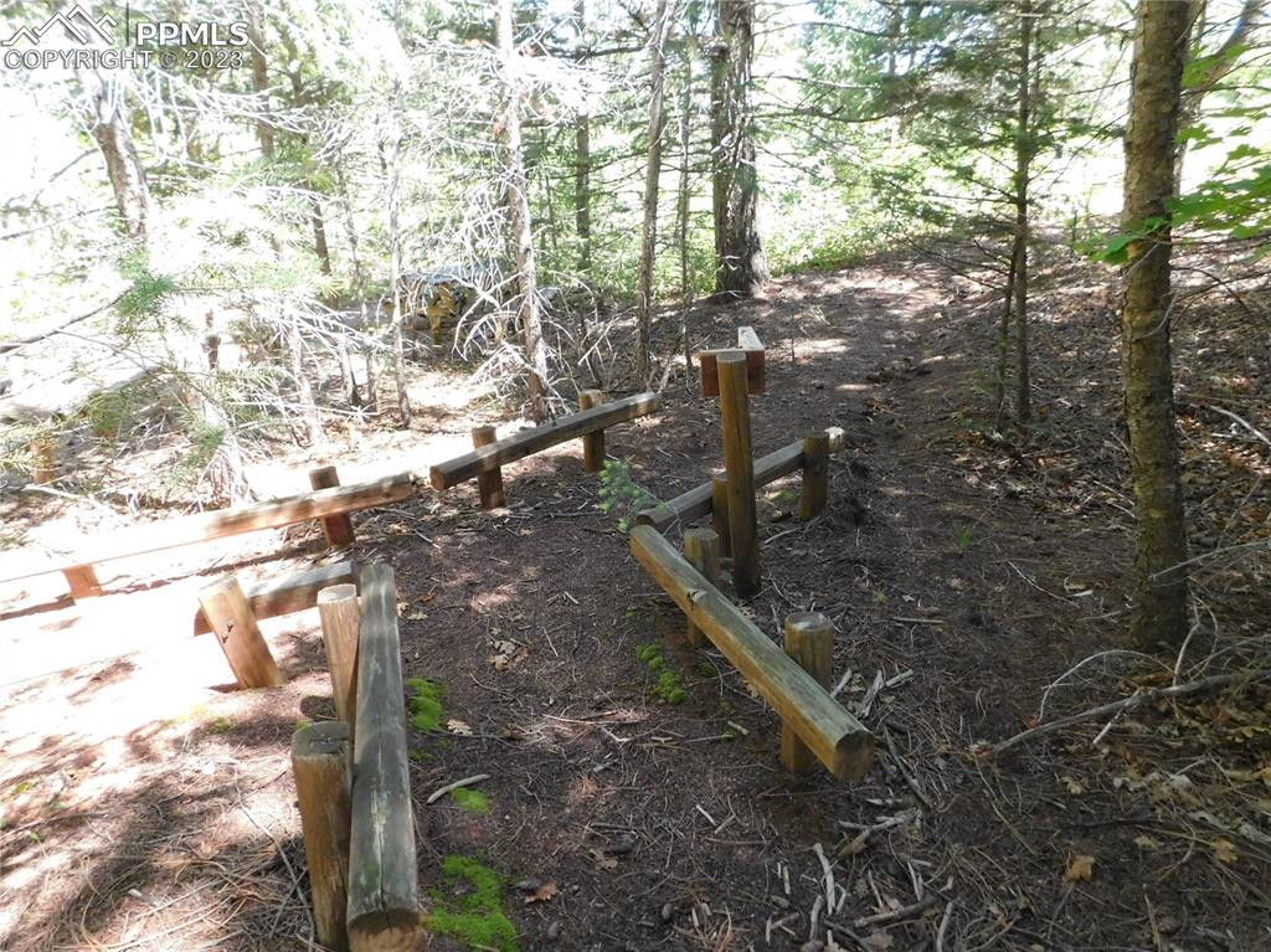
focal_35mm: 23
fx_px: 844
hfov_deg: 74.0
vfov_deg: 58.8
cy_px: 476
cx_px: 636
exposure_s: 1/400
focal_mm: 4
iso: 800
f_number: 3
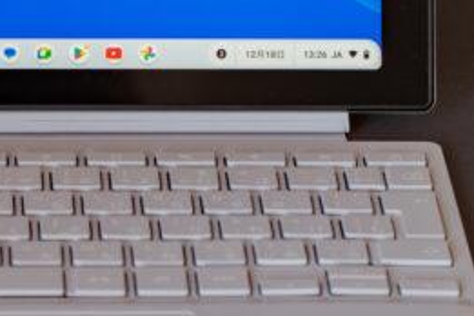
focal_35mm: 345
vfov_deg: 4.0
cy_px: -92
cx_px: 22
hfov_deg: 6.0
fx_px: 4542
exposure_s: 1/40
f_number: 6.3
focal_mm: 87
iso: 640
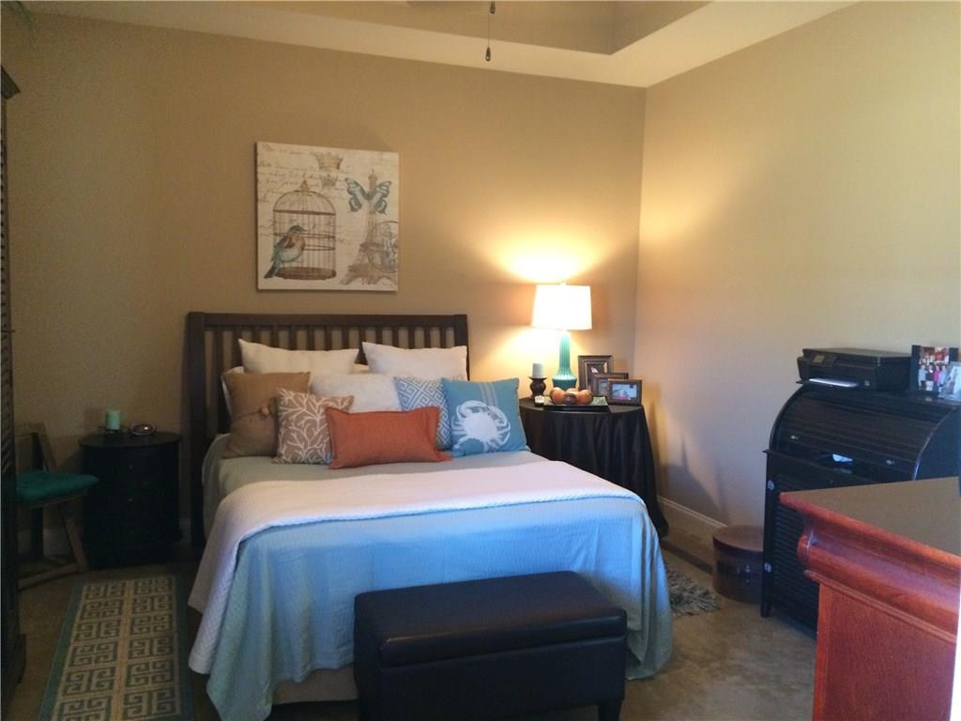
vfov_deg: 48.2
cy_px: 360
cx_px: 480
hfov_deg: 61.7
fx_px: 805
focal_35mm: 29
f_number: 2.2
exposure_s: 1/15
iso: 320
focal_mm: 4.15
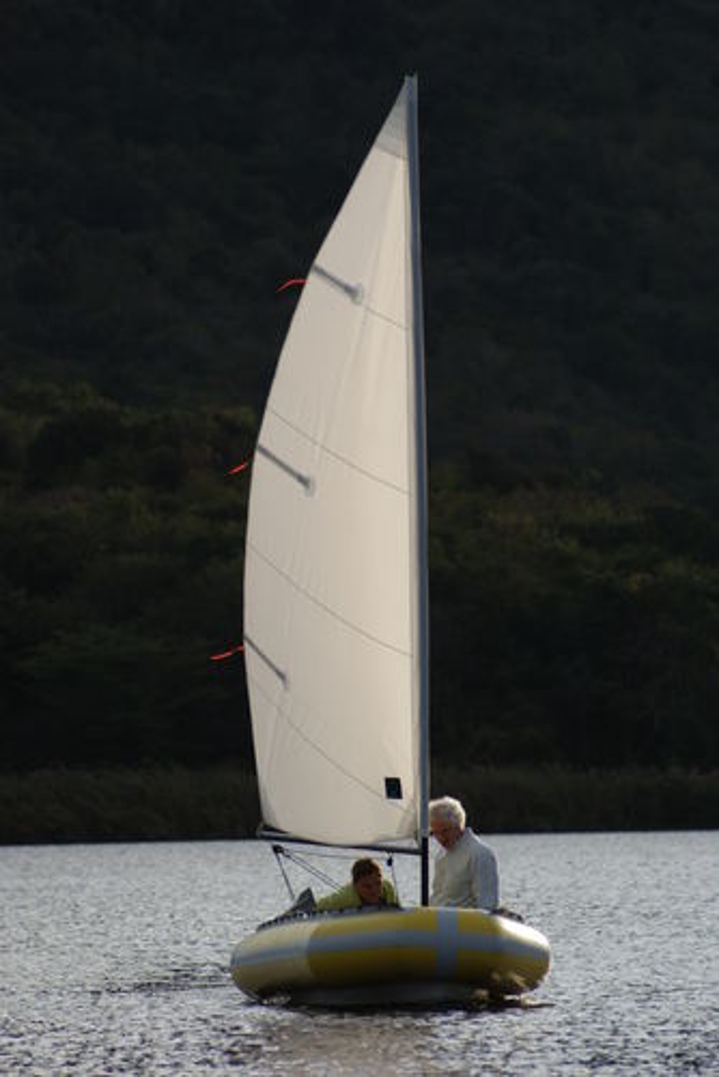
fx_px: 8974
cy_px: 538
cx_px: 360
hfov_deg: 4.6
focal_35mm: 300
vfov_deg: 6.9
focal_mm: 200
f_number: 5.6
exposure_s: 1/320
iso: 100
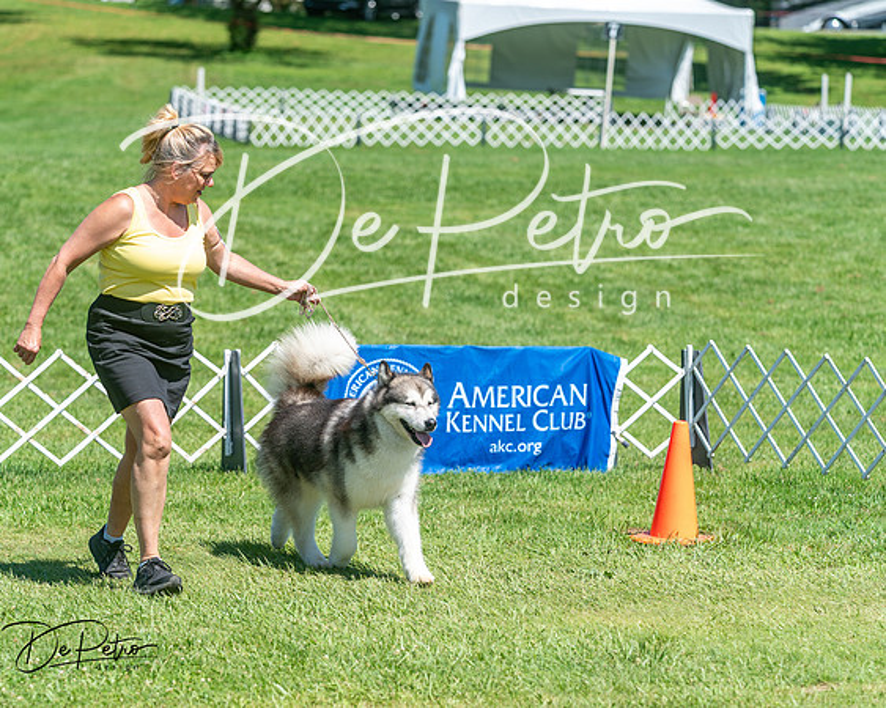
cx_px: 375
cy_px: 313
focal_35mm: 154
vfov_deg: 10.0
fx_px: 4028
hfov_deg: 12.5
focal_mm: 120
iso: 80
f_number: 4
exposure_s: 1/1000
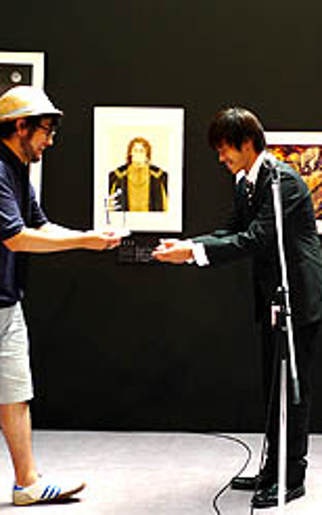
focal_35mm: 56
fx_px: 785
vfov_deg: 36.3
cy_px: 242
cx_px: 286
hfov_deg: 22.6
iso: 80
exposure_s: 1/100
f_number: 2.1
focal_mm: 5.4
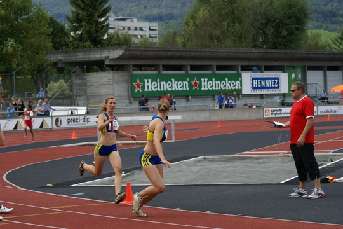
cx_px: 172
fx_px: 1072
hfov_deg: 18.2
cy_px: 114
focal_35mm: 112
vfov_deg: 12.2
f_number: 5.6
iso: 100
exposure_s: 1/320
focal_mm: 75
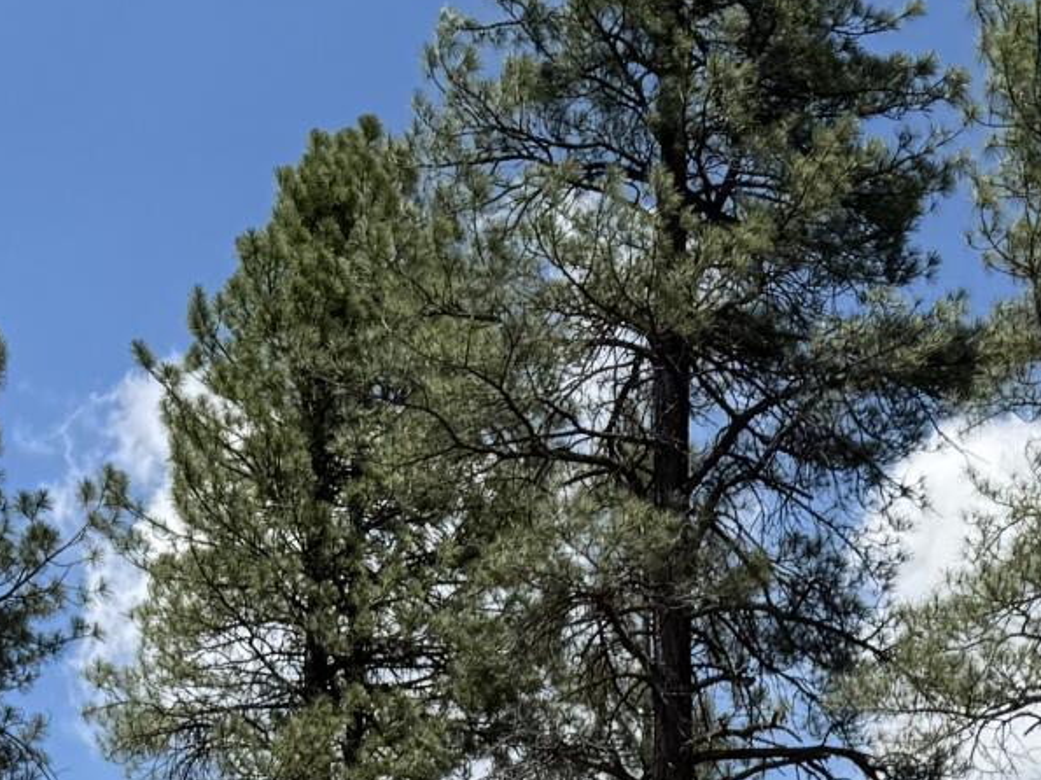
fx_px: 3638
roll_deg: +1.1
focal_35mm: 121
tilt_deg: -0.3
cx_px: 880
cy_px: 1947
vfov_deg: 10.4
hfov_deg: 16.1
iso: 80
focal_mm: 6.76
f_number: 1.78
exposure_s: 1/3802
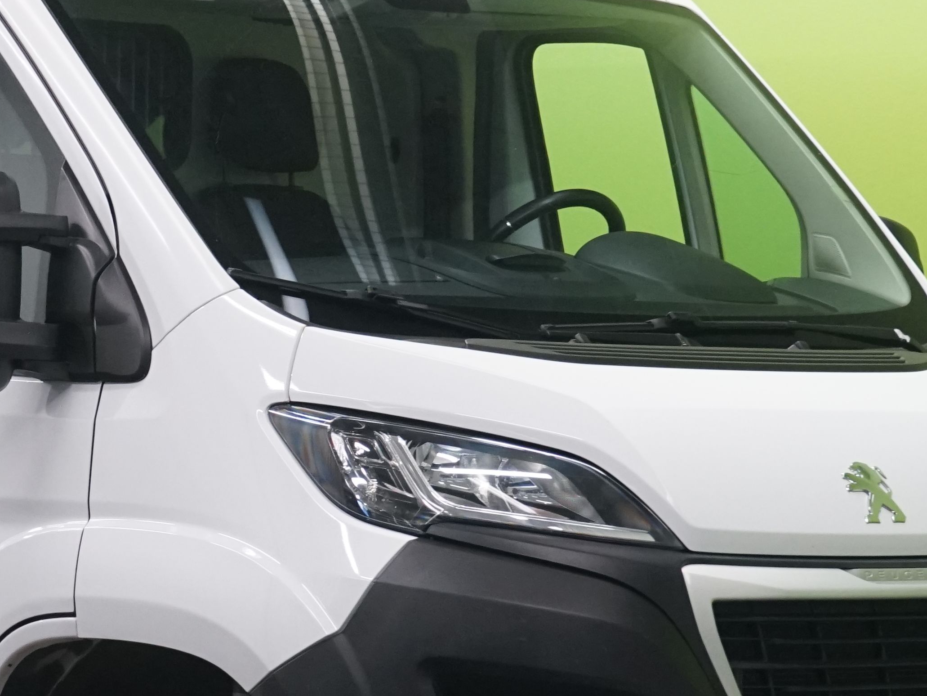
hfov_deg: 10.2
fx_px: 5169
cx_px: 40
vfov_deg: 7.7
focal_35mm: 193
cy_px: 401
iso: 2000
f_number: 9
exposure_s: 1/25
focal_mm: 69
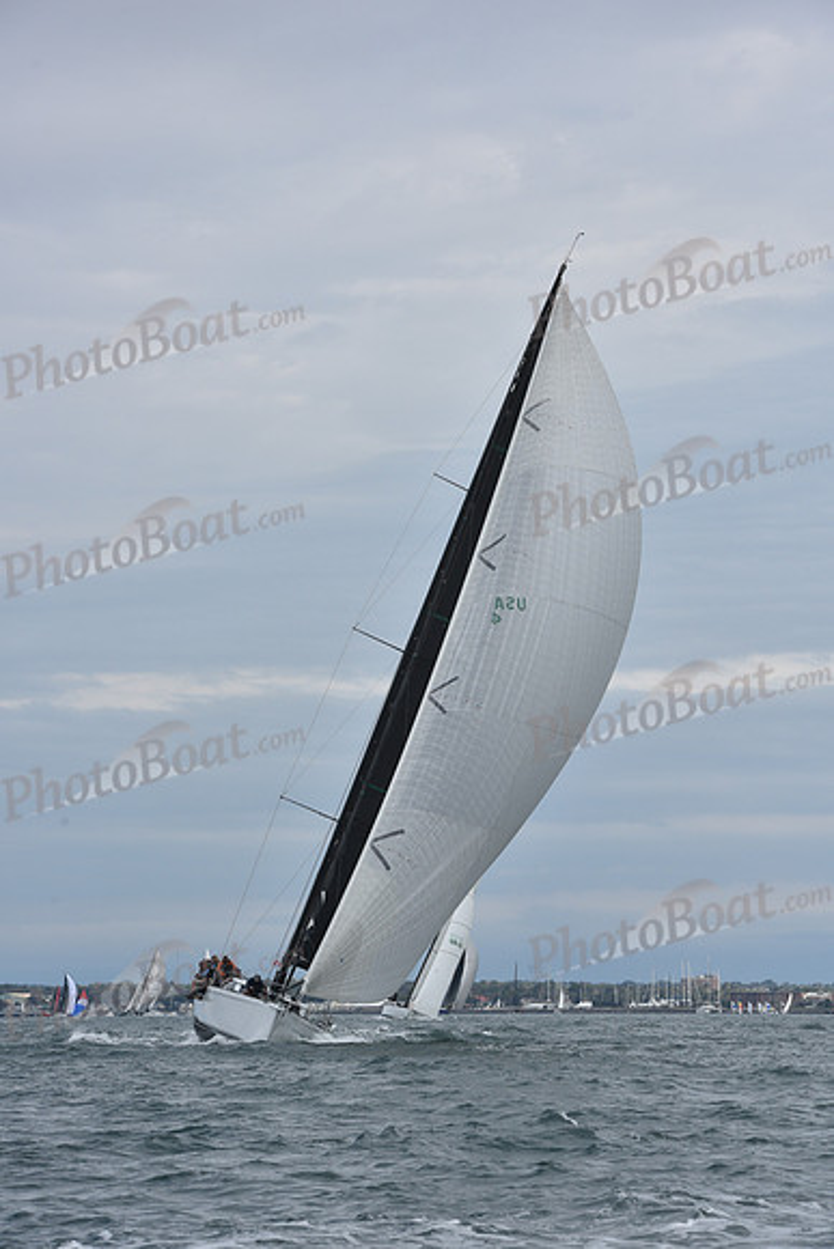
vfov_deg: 18.3
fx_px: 3889
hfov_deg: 12.2
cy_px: 624
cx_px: 417
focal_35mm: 112
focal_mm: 112
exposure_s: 1/1000
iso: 320
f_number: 10
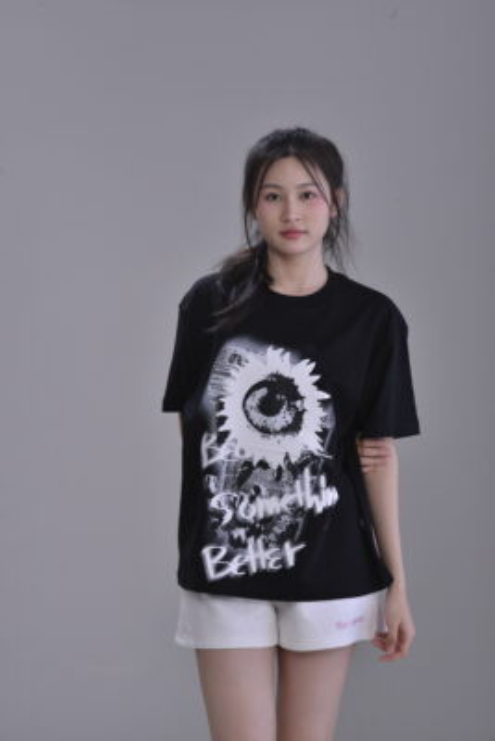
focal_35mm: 116
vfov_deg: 17.6
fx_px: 2390
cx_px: 248
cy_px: 370
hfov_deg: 11.8
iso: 400
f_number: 9
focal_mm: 116
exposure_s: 1/200
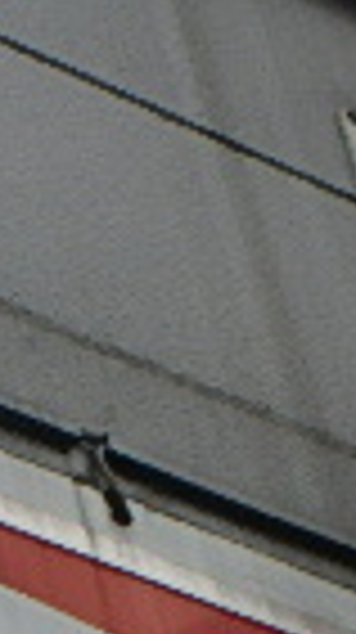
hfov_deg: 5.6
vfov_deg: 10.2
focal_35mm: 208
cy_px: 827
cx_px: -473
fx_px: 3501
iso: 125
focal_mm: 7.5
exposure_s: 1/200
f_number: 5.2
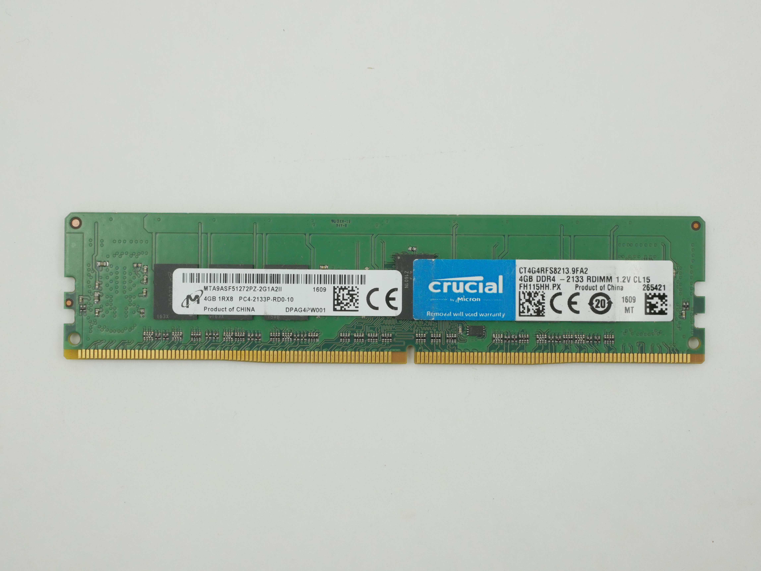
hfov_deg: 32.2
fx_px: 1320
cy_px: 286
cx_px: 380
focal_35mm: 60
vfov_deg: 24.4
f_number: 6.3
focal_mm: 30
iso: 800
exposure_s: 1/160
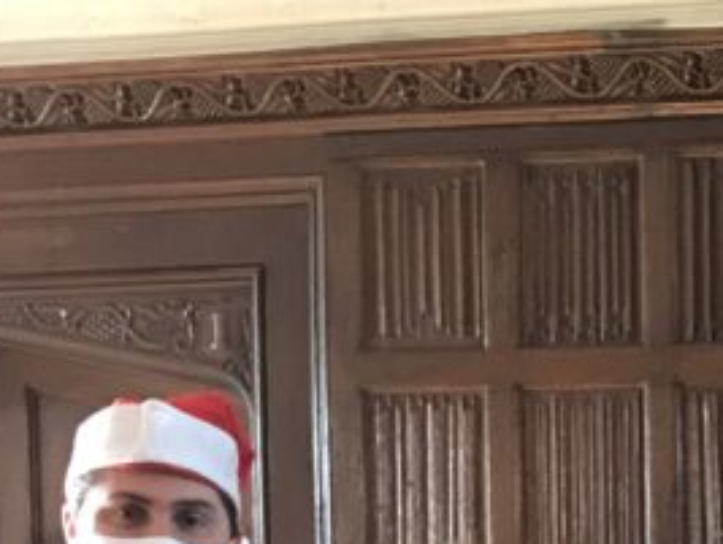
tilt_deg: -7.1
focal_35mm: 134
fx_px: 2803
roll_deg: -0.4
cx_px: 1129
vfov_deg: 10.3
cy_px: 1056
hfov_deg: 13.7
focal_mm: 3.99
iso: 80
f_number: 1.8
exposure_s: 1/15
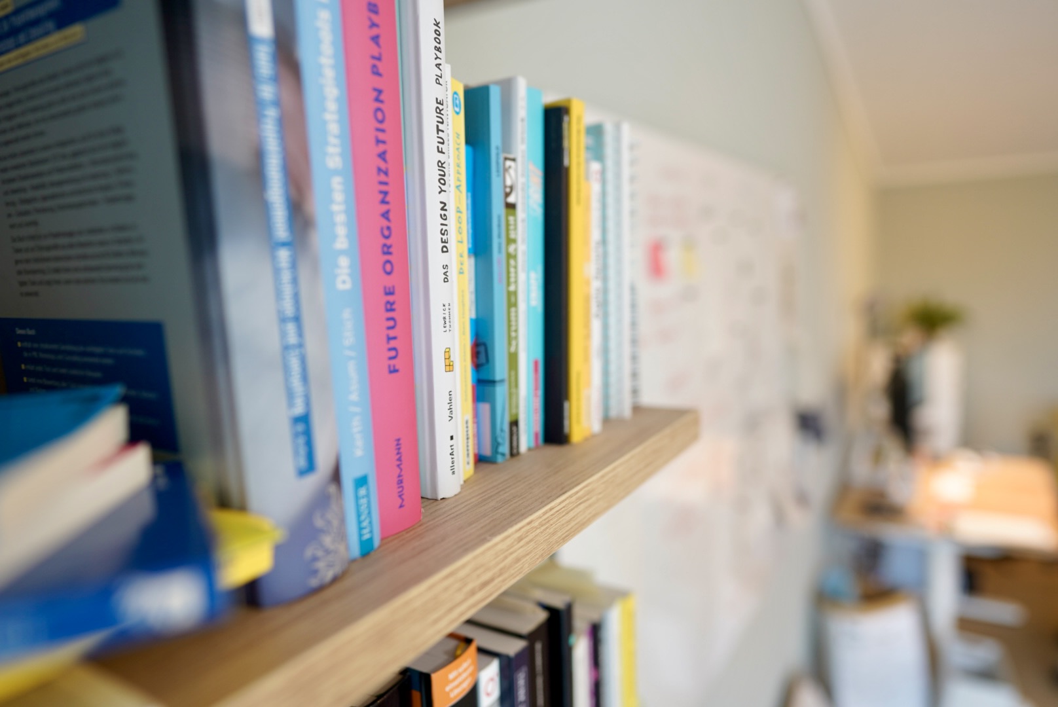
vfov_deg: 53.2
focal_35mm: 24
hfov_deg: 73.7
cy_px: 354
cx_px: 529
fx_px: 706
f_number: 2
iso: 160
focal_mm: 24
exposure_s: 1/30
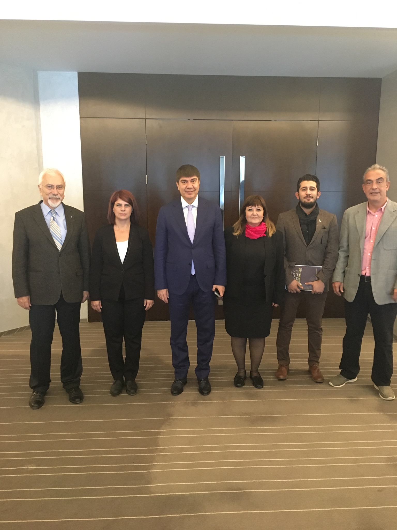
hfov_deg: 48.2
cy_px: 265
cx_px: 198
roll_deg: -0.7
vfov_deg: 61.7
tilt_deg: -9.5
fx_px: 443
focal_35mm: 29
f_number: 2.2
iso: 500
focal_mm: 4.15
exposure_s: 1/17
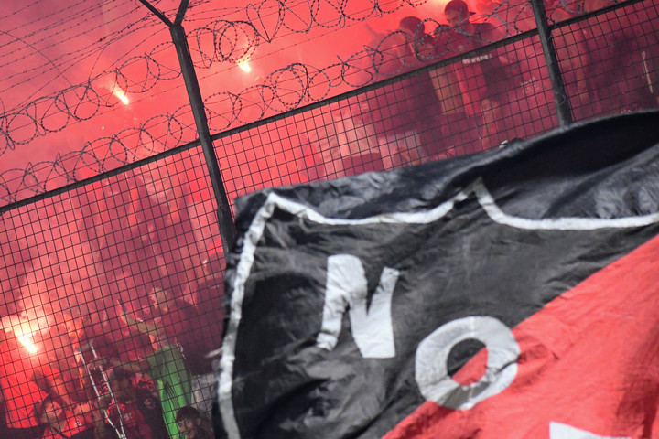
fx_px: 8237
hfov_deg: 4.6
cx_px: 330
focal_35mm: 450
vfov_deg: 3.1
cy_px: 220
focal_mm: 300
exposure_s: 1/800
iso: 5000
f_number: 4
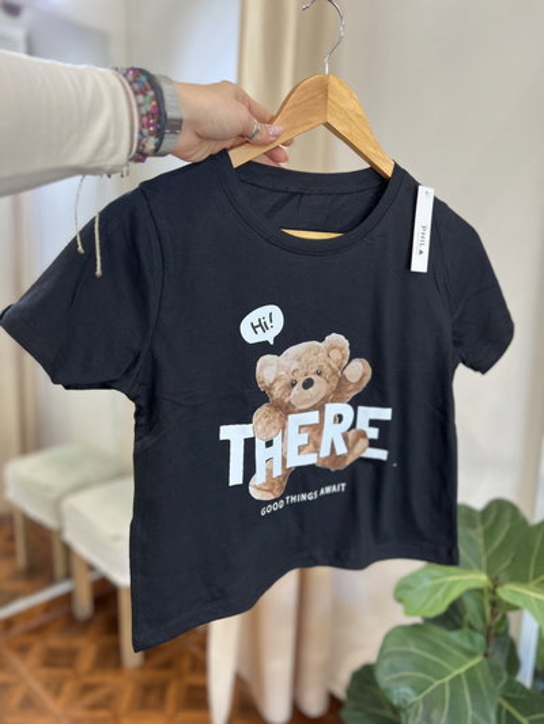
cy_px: 362
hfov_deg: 53.1
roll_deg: -2.1
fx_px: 545
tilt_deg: -10.4
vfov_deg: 67.3
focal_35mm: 26
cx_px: 272
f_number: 1.5
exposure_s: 1/99
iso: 125
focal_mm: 5.7
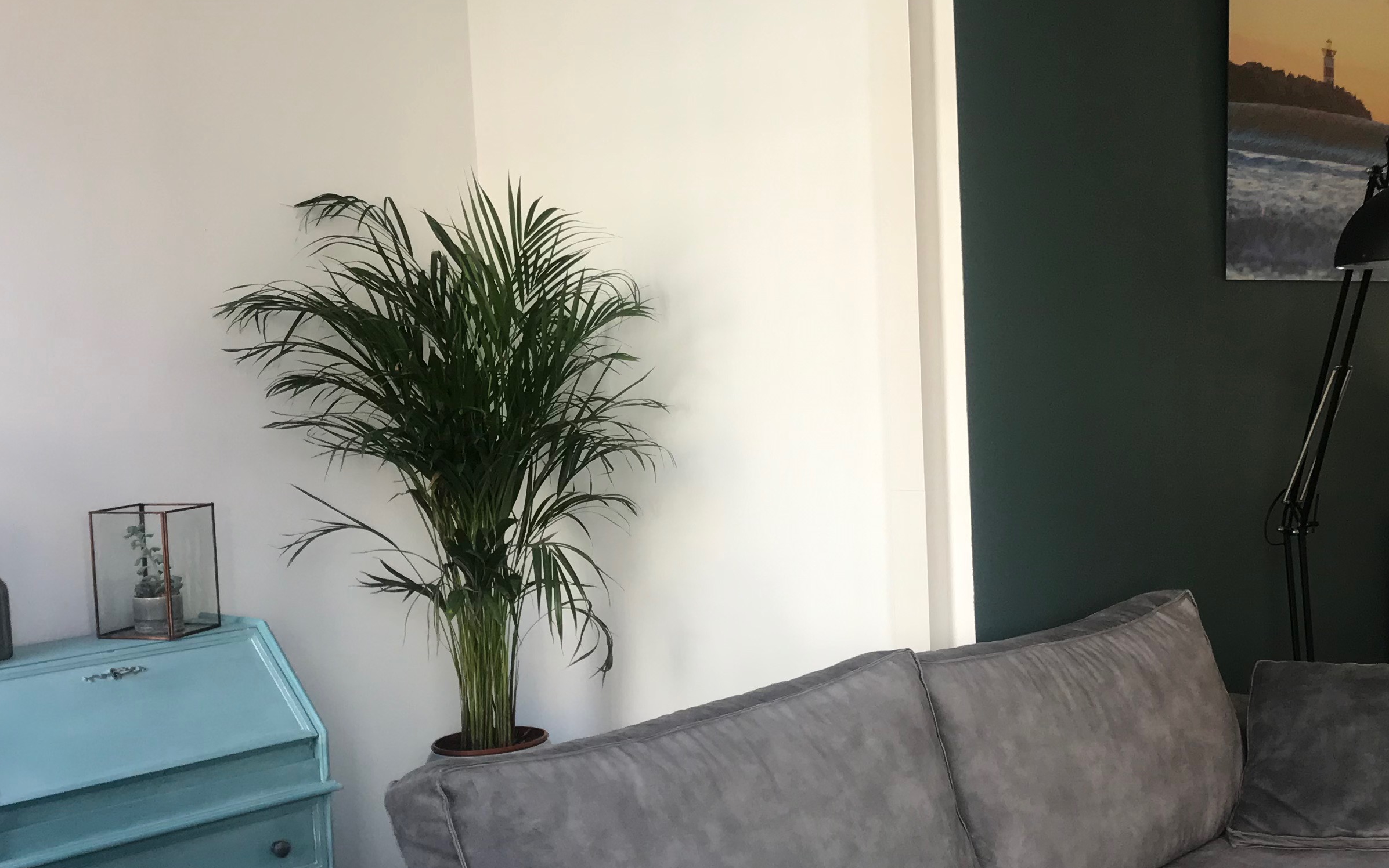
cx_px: 835
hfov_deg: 40.1
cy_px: 529
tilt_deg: -5.2
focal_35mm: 50
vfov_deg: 25.8
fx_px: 1893
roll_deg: +3.3
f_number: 1.8
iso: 32
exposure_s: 1/100
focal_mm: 3.99
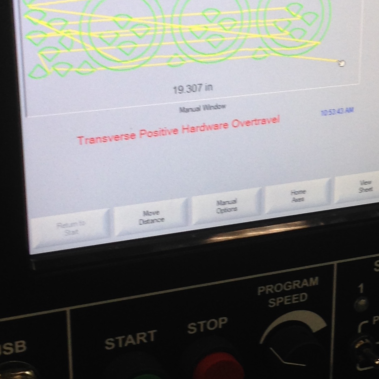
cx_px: 341
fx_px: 1263
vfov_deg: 17.1
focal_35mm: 102
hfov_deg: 16.8
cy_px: 208
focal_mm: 4.12
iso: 50
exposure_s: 1/30
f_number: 2.4
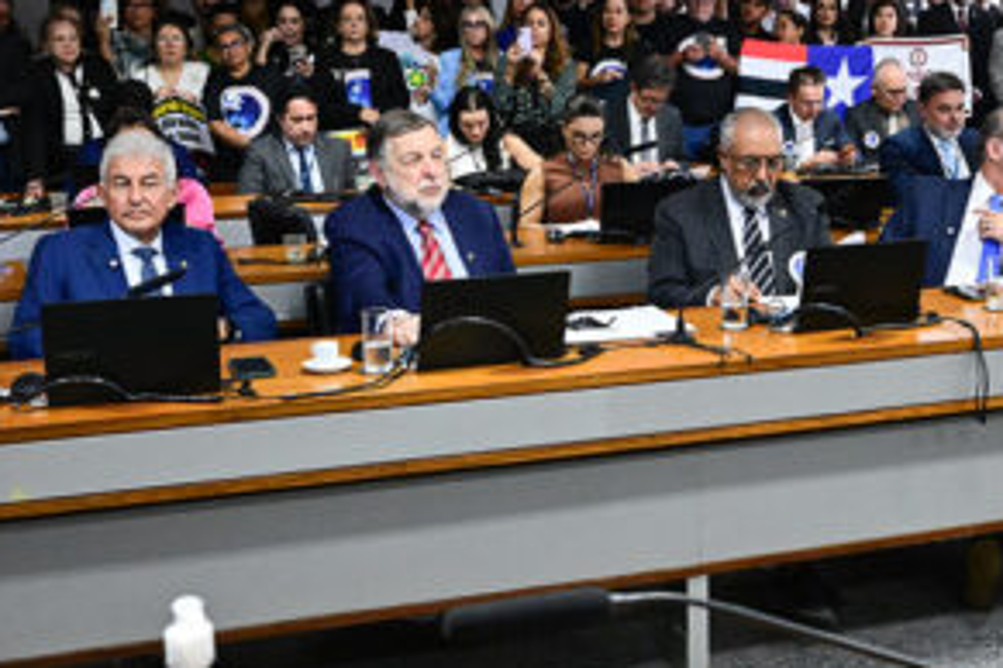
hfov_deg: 37.7
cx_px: 689
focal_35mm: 52
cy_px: 258
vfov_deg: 25.9
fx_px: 1449
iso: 5000
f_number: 4.5
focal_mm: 24
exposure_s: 1/200
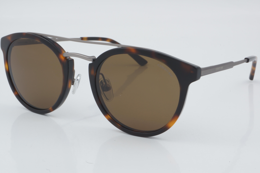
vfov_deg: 16.6
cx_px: 130
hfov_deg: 24.6
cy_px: 86
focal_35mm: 82
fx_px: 596
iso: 100
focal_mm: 55
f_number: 32
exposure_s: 1/3
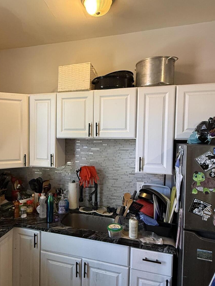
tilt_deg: -3.3
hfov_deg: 53.5
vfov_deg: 69.4
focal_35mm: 25
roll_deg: -0.4
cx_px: 67
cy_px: 147
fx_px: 207
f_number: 2.2
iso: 250
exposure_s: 1/60
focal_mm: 2.22
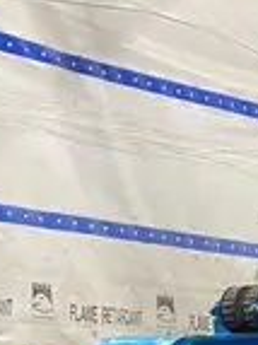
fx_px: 1433
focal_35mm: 144
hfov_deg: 9.9
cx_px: 395
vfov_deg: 12.8
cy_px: 568
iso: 200
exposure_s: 1/60
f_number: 1.8
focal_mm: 3.99
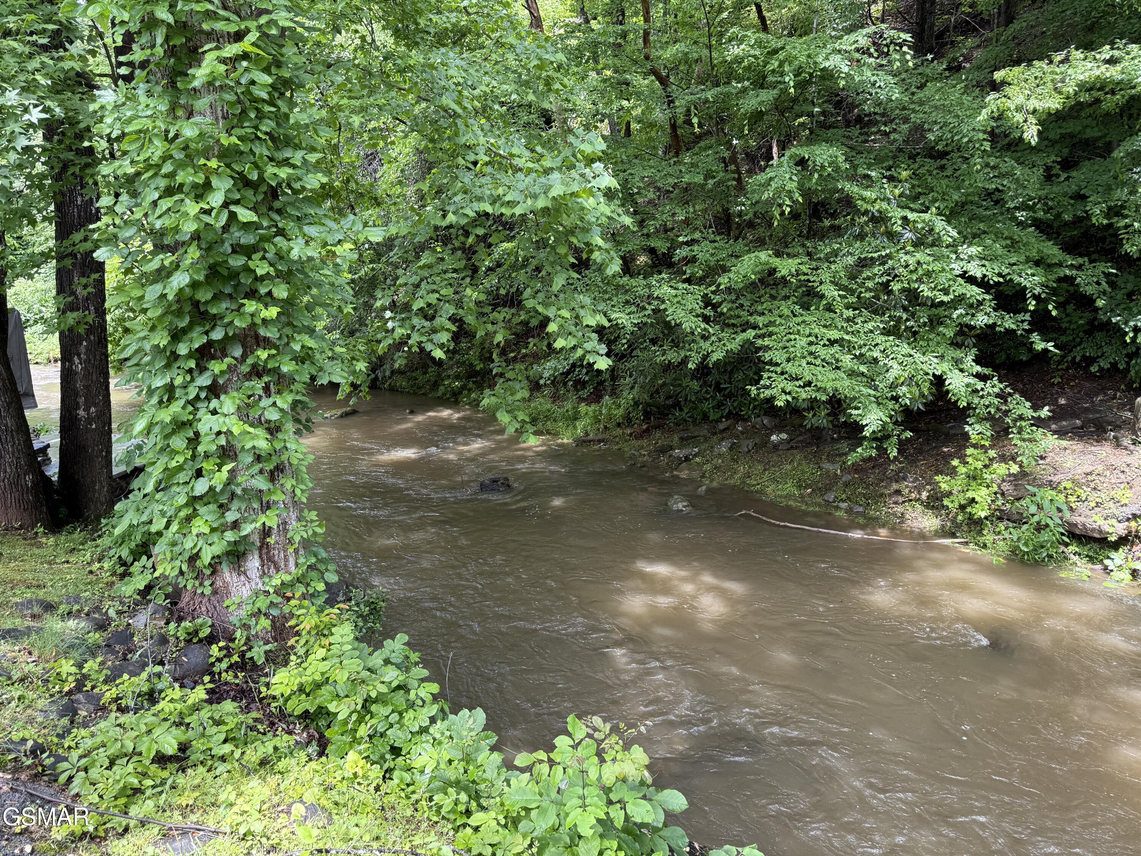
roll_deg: +1.1
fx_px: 791
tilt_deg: -11.7
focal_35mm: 24
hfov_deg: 71.6
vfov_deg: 56.8
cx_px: 570
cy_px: 428
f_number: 1.78
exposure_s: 1/175
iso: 64
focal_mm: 6.76
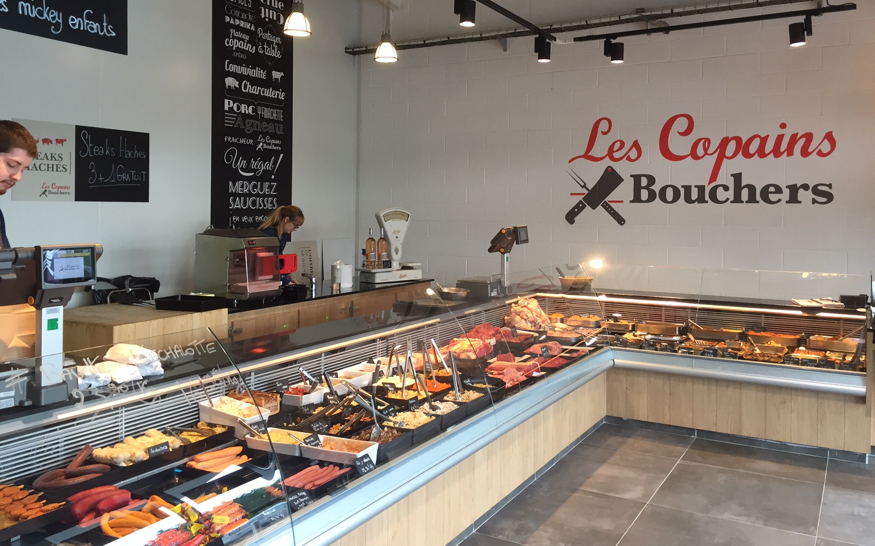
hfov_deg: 61.2
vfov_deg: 40.4
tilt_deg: +0.6
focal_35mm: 31
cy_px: 217
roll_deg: -1.6
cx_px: 439
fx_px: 739
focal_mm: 4.15
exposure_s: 1/33
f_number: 2.2
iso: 32
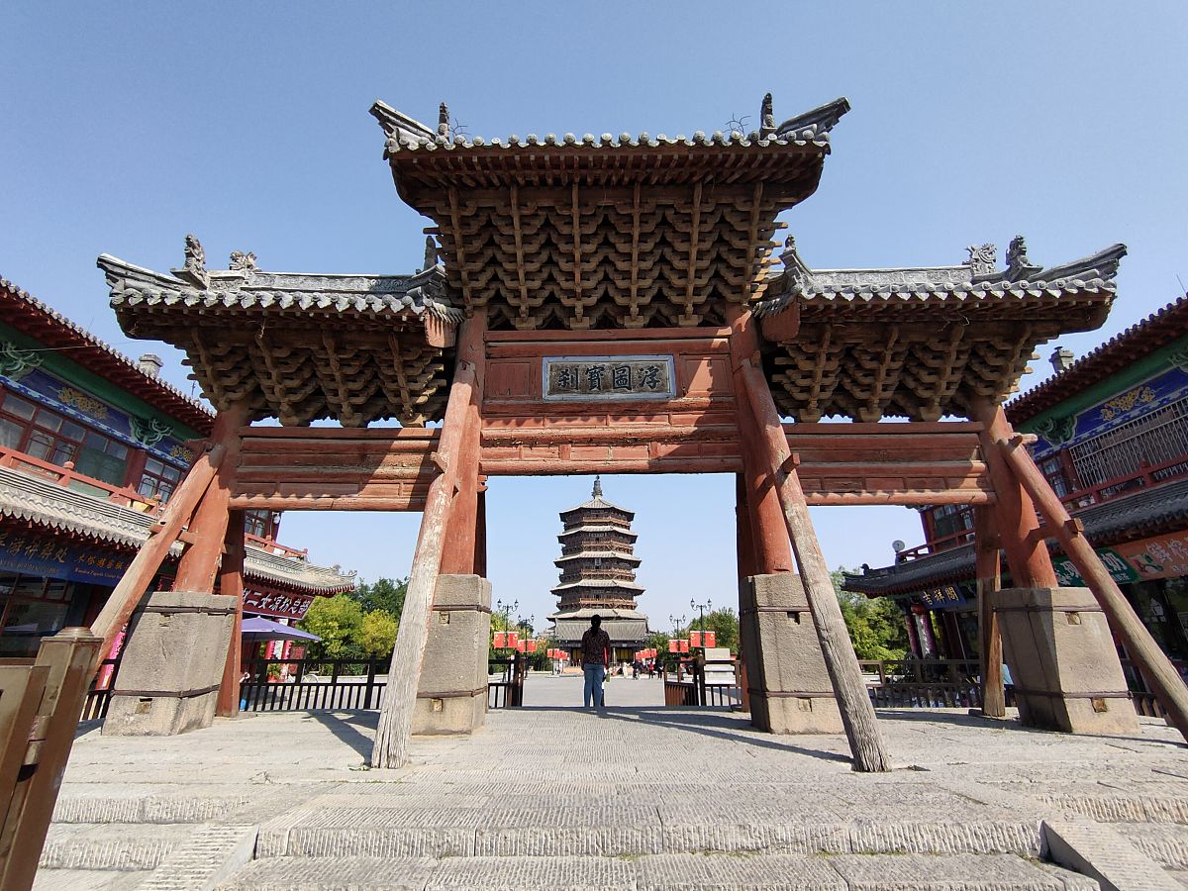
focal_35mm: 12
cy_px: 446
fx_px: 412
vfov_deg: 94.5
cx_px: 594
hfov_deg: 110.5
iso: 100
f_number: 2.2
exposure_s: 1/722
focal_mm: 2.13
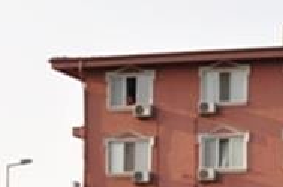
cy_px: 372
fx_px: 1396
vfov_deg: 7.4
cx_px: 452
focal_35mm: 178
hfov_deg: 11.0
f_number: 7.1
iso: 200
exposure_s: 1/200
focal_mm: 28
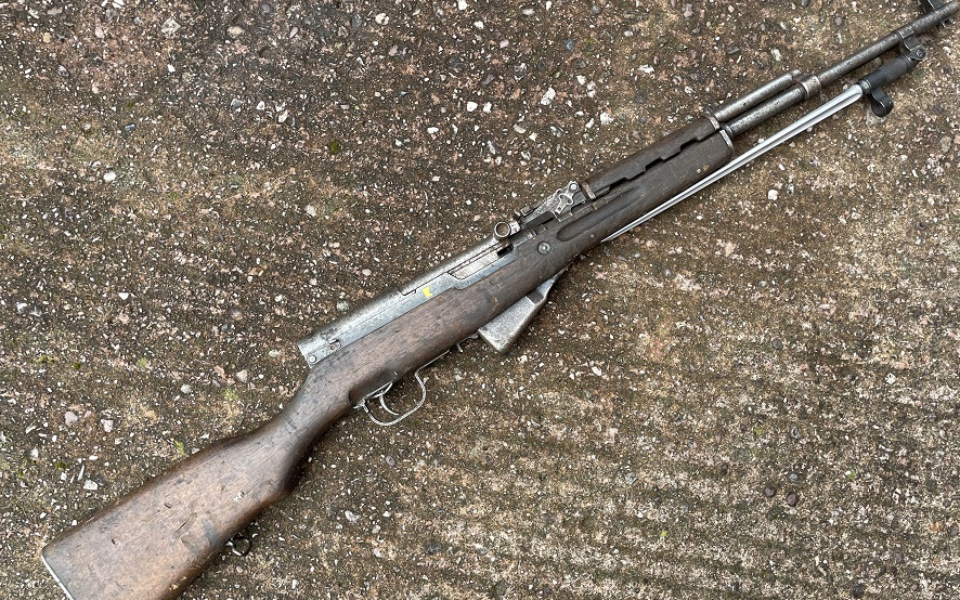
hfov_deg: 64.6
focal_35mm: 29
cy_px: 308
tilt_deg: -87.5
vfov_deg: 43.2
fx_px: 759
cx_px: 504
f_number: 1.6
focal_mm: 4.2
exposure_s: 1/121
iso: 64
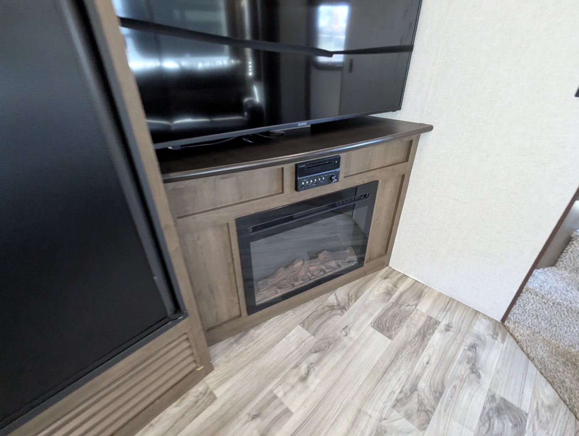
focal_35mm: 16
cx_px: 290
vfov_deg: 78.2
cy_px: 218
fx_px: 268
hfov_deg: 94.4
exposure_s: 1/26.1
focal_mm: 2.35
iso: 716
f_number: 2.2
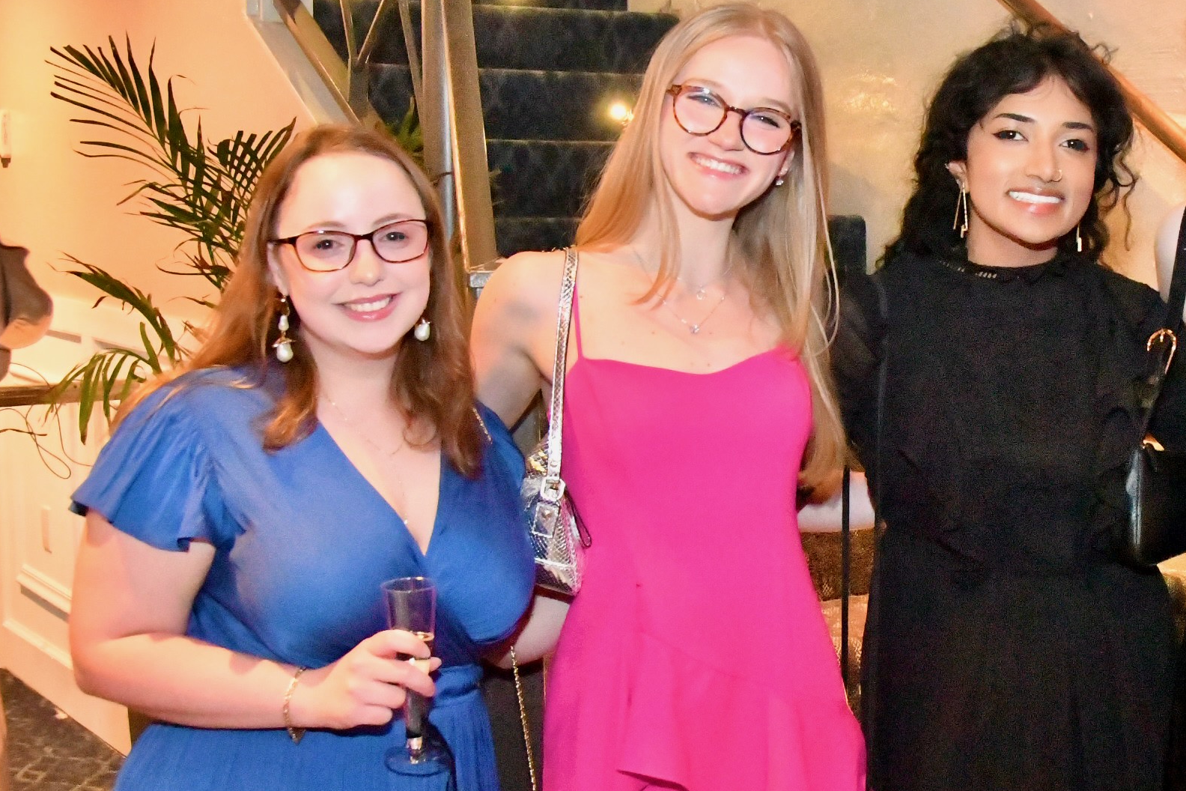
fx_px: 1911
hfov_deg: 33.4
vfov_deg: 23.4
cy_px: 330
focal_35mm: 58
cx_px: 972
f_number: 5.6
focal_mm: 22
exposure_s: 1/60
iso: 14400
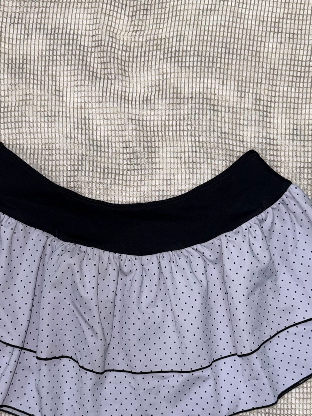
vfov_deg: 44.6
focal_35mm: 41
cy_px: 299
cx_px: 130
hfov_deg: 35.0
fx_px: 493
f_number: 1.78
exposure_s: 1/52
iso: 64
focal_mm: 6.76
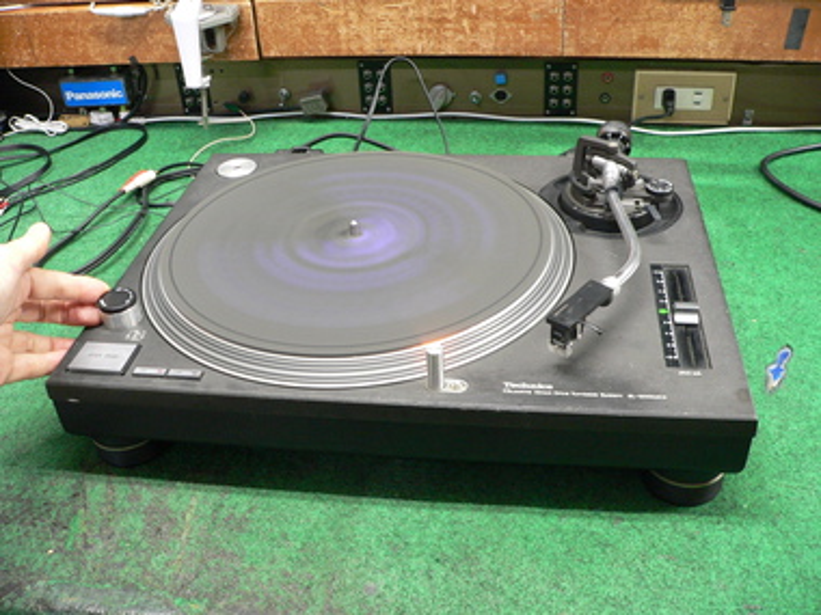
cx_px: 410
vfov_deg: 39.7
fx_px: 854
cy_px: 308
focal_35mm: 36
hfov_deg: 51.4
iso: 200
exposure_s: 1/8
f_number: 2.8
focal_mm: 6
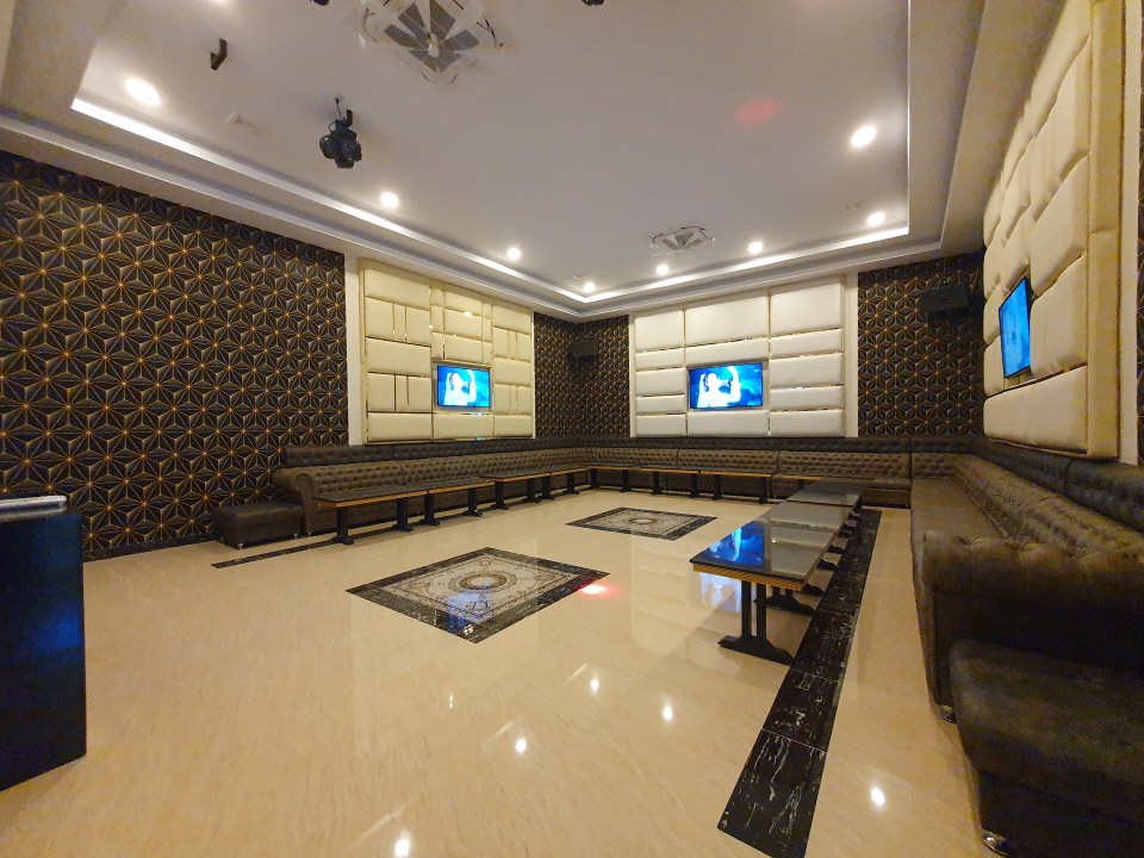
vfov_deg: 89.9
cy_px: 429
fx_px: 430
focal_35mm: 13
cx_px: 572
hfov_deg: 106.2
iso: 640
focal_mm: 1.8
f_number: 2.2
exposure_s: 1/33
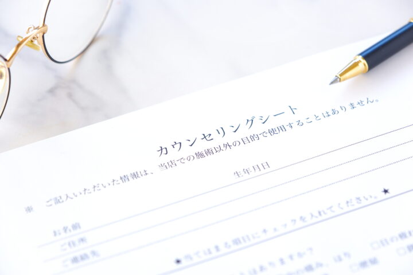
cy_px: 138
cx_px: 206
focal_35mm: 120
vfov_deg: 11.4
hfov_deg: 17.1
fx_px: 1377
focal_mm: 80
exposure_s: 1/30
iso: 400
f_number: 4
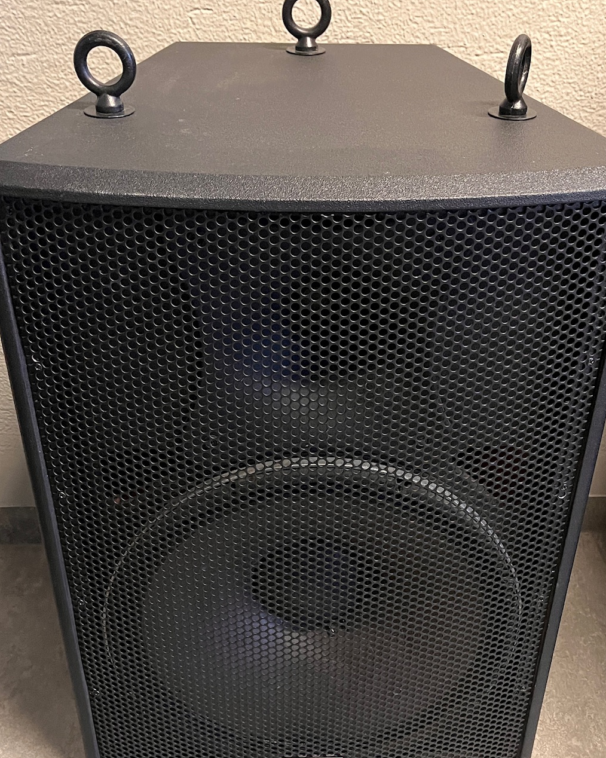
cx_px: 325
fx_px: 919
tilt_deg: -33.6
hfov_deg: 36.5
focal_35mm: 41
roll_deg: +0.4
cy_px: 456
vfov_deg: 44.6
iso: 500
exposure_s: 1/50
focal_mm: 5.1
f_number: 1.6
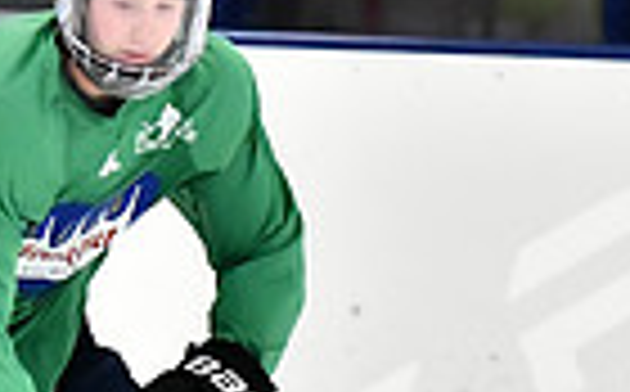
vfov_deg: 1.7
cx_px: 261
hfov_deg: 2.7
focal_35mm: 792
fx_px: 13578
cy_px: 475
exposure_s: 1/1600
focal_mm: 125
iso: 8000
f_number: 2.8
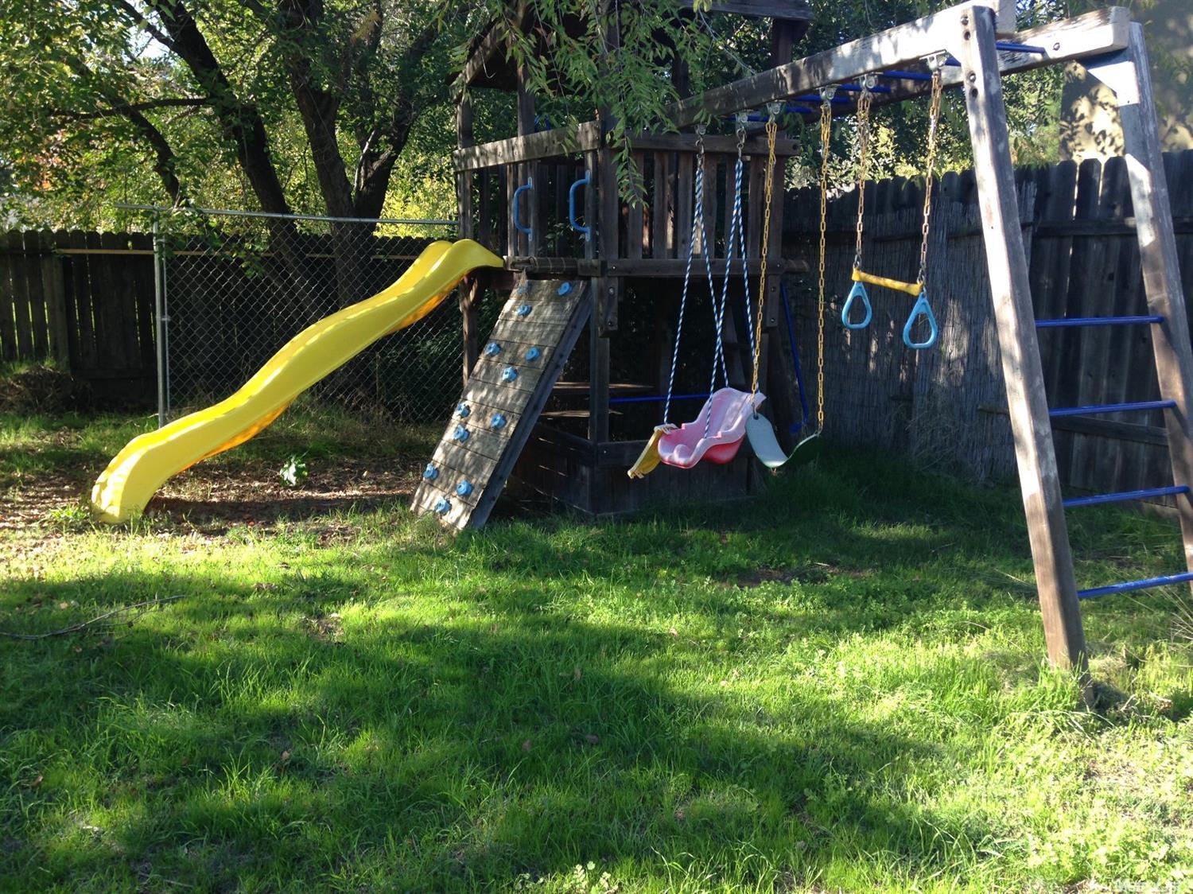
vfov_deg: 42.9
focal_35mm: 33
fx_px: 1137
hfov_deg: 55.4
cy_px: 447
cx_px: 596
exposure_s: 1/192
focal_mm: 4.12
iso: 50
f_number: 2.4
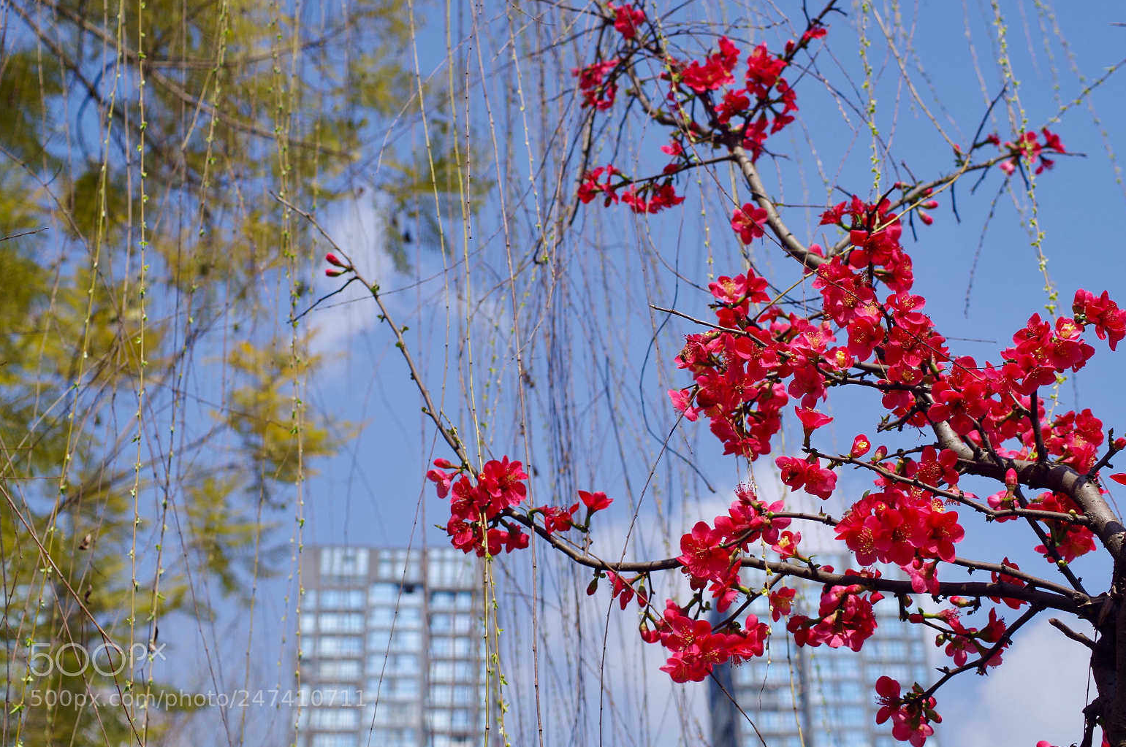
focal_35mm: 54
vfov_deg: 25.0
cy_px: 368
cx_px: 569
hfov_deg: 36.9
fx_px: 1687
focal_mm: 35
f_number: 4.5
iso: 100
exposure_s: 1/800
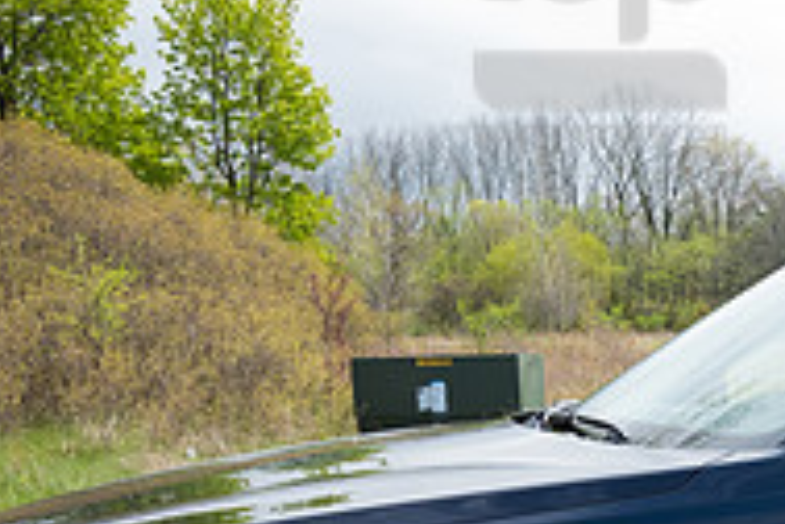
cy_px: 572
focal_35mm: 83
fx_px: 1810
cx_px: 1192
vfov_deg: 16.0
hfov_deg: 20.7
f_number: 7.1
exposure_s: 1/800
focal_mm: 27
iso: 1000
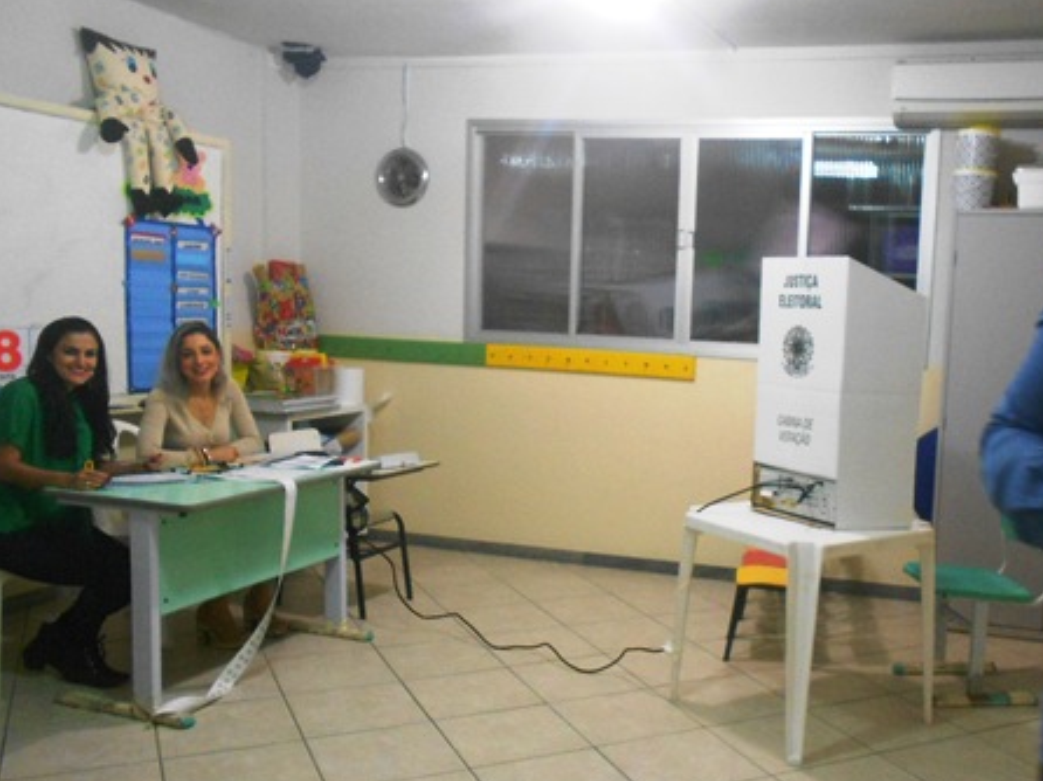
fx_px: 1054
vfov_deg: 40.6
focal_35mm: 35
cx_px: 692
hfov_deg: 51.7
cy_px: 421
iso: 400
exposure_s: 1/25
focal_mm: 4.6
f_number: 3.2
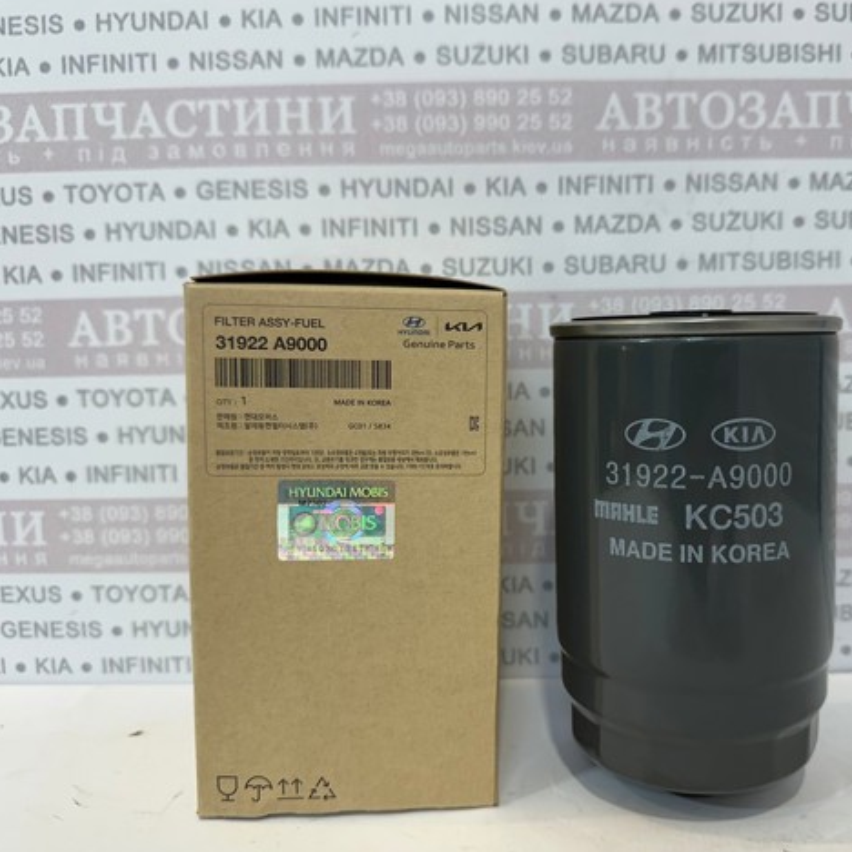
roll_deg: +1.0
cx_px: 515
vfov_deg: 55.6
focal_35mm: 29
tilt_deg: -5.3
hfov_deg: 55.2
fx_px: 808
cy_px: 419
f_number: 1.78
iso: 100
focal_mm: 6.86
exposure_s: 1/100
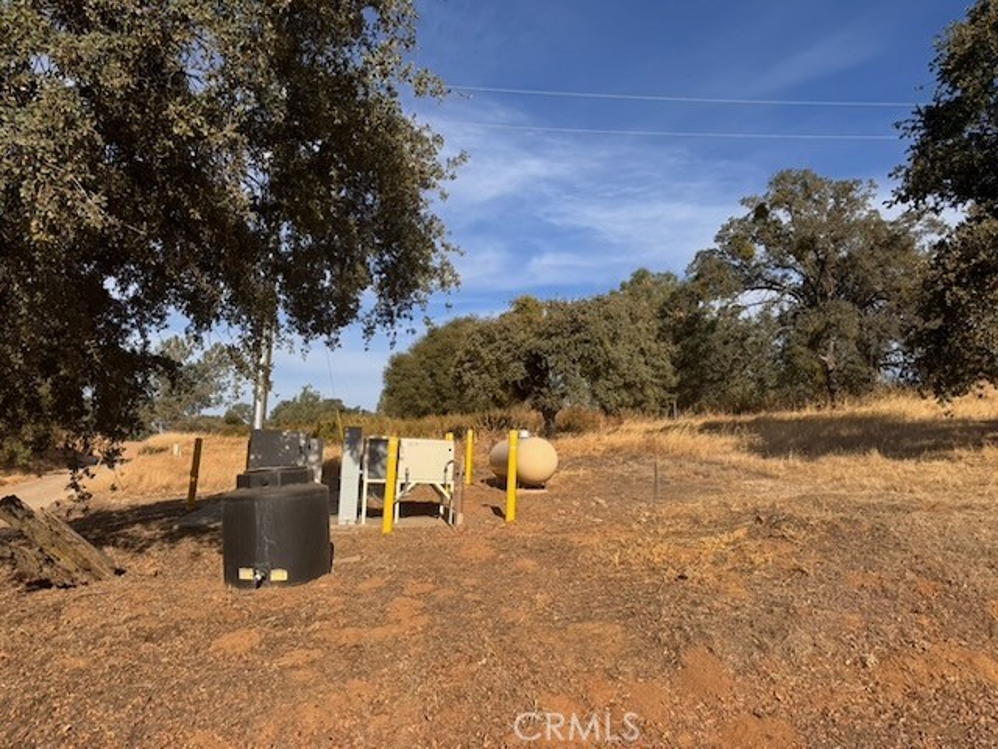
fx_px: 692
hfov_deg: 71.6
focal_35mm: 24
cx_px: 499
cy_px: 374
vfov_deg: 56.8
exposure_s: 1/4950
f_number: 1.78
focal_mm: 6.76
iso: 80
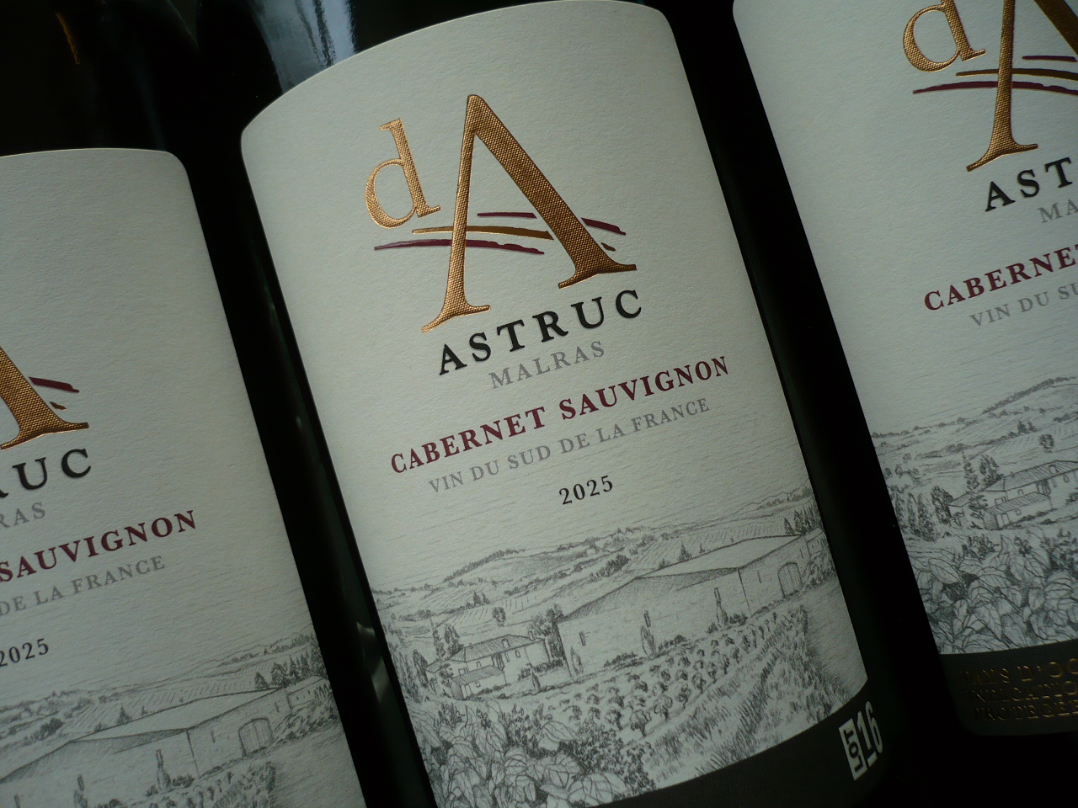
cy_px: 404
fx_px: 1090
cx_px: 539
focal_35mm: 35
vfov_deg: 40.7
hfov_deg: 52.6
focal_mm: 5.8
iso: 100
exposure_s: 1/160
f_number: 2.8
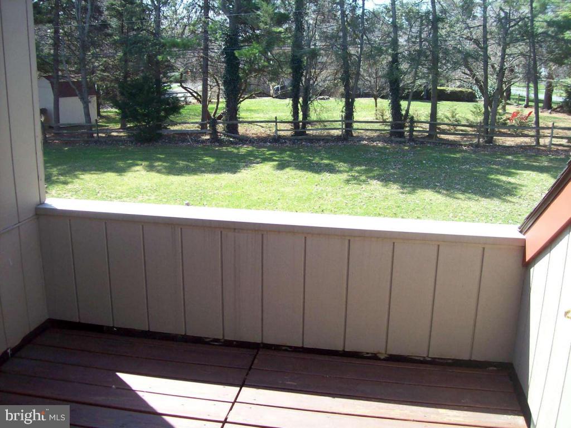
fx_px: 594
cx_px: 286
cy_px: 214
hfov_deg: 51.4
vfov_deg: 39.7
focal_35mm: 36
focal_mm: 6
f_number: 2.7
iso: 80
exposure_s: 1/309
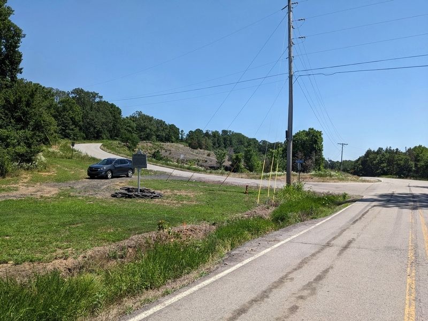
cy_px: 160
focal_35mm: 27
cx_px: 214
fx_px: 334
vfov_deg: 51.4
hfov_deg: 65.3
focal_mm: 4.38
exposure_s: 1/2611
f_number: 1.73
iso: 52
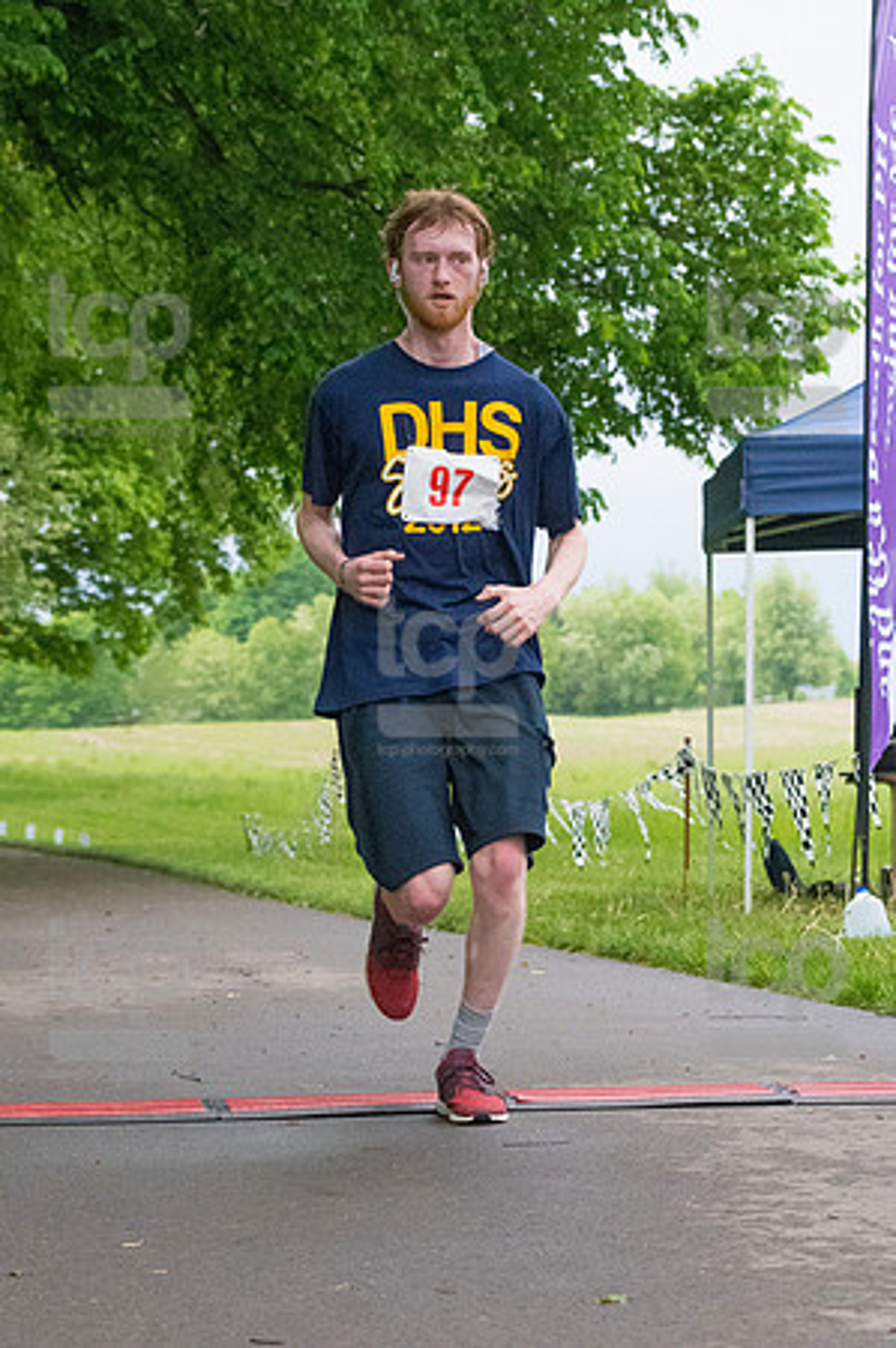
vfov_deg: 17.1
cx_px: 448
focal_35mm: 120
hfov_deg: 11.4
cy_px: 674
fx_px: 4490
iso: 6400
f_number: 5.6
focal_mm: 80
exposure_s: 1/1250
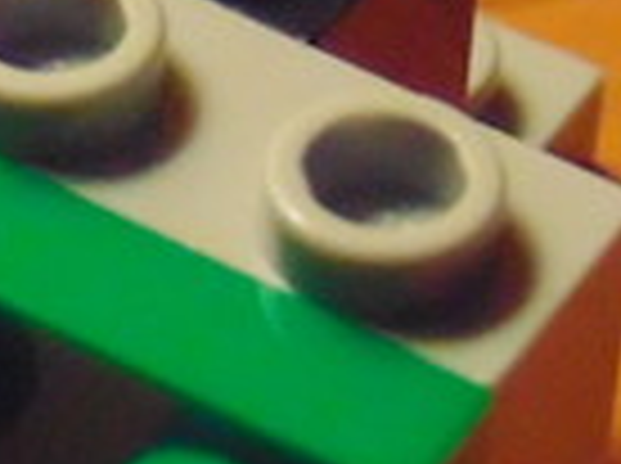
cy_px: 83
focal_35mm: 229
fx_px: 4101
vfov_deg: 6.5
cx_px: -14
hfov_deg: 8.6
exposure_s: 1/60
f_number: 3.2
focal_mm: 6.3
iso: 640
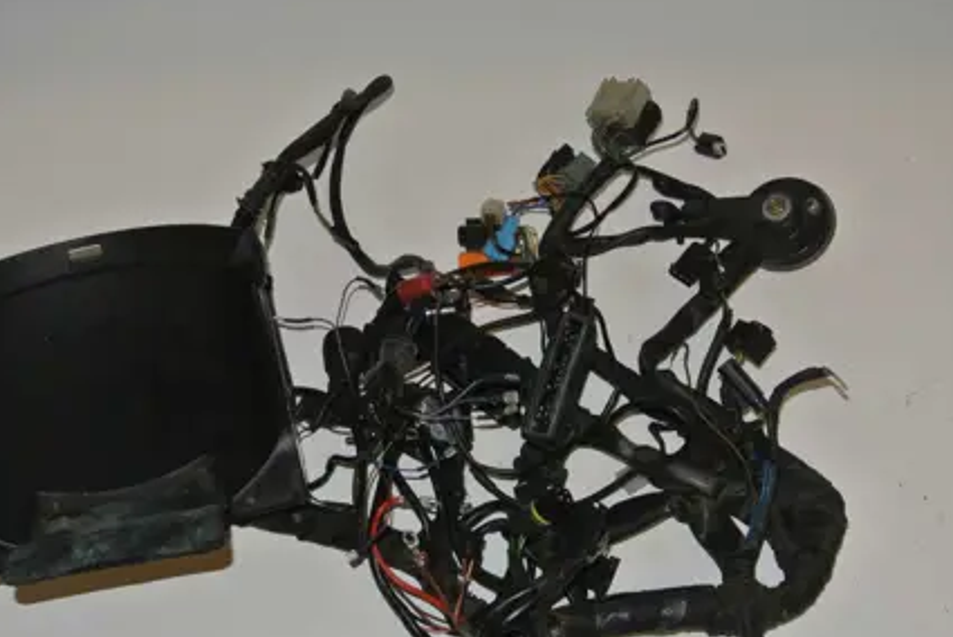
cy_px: 388
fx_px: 1510
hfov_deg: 35.0
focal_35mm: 57
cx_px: 478
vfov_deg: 23.8
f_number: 4.5
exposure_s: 1/60
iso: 200
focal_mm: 16.9
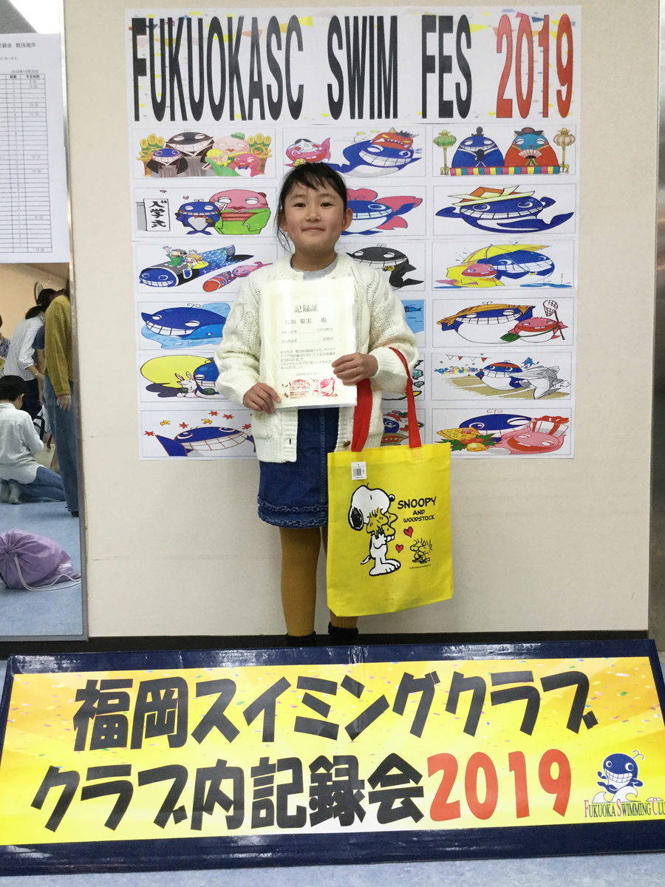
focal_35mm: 31
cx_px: 332
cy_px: 444
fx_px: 794
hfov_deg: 45.4
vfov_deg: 58.4
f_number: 2.4
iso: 40
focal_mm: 3.3
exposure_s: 1/30
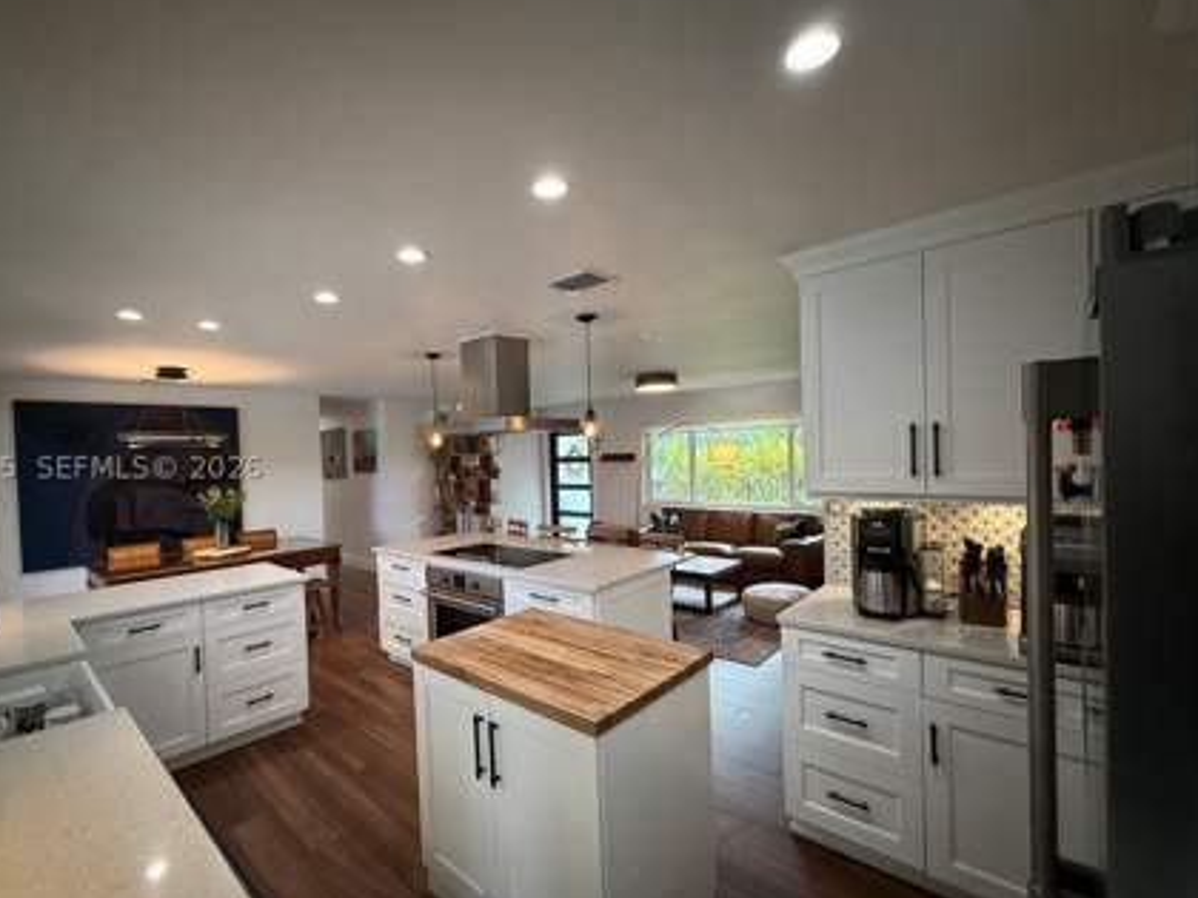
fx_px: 554
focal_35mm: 16
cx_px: 525
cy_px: 468
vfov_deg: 78.1
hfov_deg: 94.0
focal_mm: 2.22
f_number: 2.2
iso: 200
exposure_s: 1/120
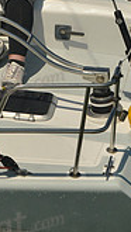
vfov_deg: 5.1
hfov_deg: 2.8
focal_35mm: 426
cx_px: -206
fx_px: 2627
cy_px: 43
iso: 280
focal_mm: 116
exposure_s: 1/1000
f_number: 10
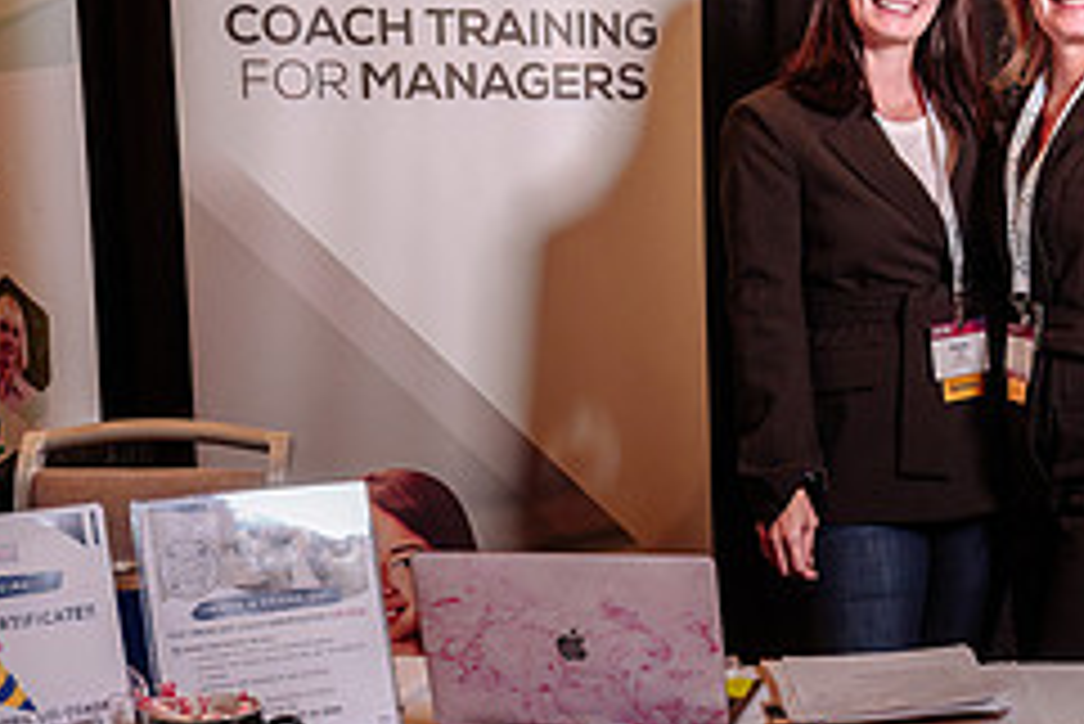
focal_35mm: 71
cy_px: 465
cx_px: 954
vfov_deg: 19.2
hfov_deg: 27.5
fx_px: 2139
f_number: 4.5
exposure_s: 1/60
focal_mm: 28
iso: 1000
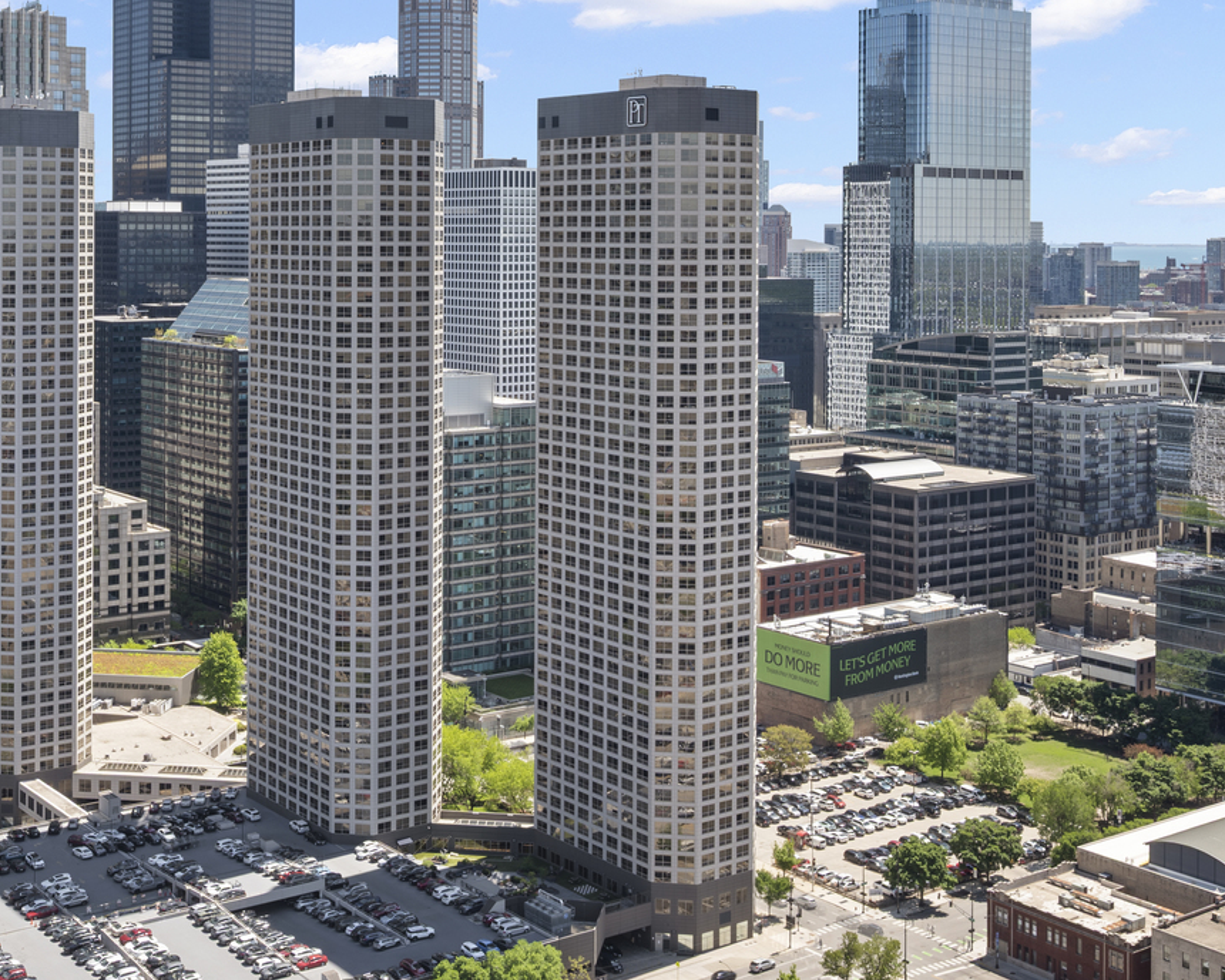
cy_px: 218
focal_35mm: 47
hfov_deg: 39.6
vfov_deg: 31.5
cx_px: 572
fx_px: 1700
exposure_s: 1/60
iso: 100
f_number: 13
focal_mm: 26.5
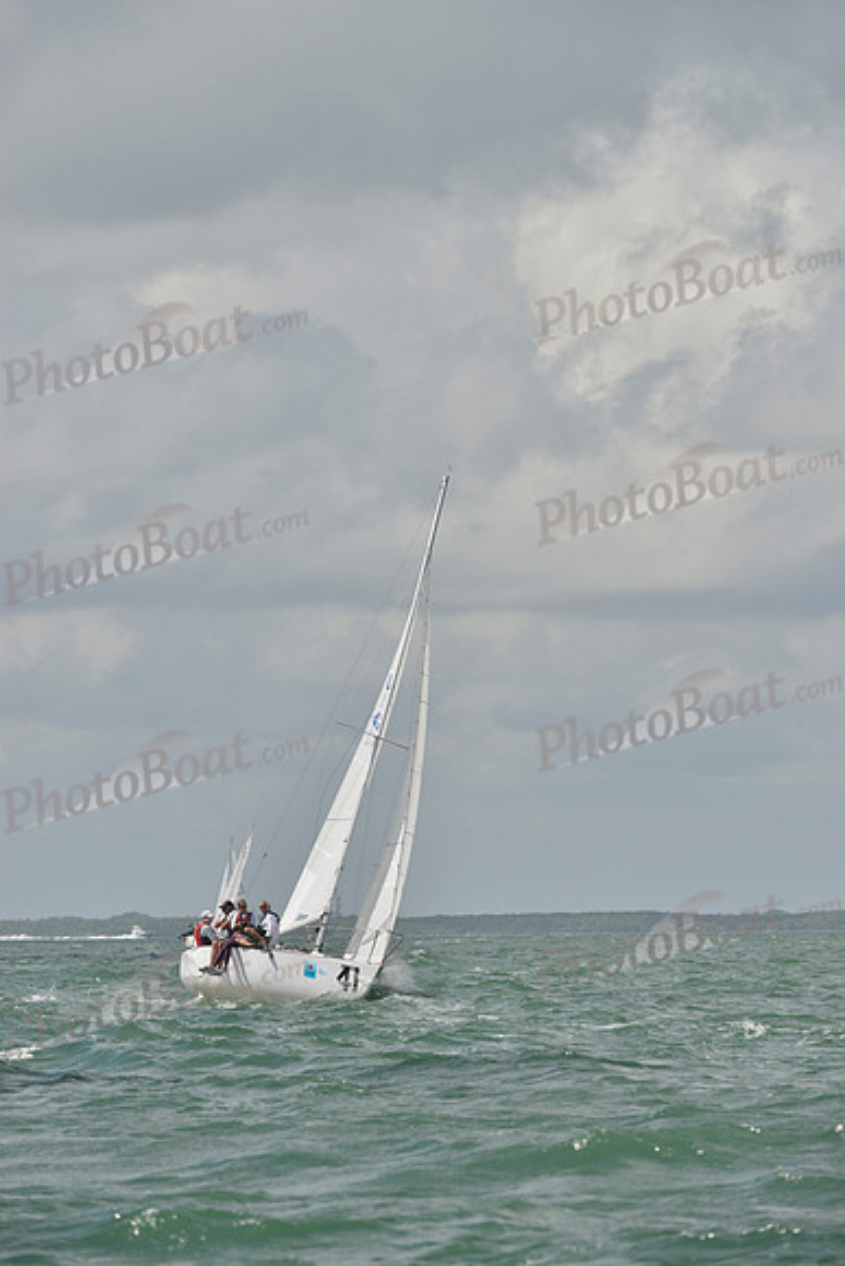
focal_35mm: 210
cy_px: 633
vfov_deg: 9.8
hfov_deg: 6.5
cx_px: 422
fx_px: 7389
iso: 280
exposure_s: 1/1250
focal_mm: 210
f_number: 8
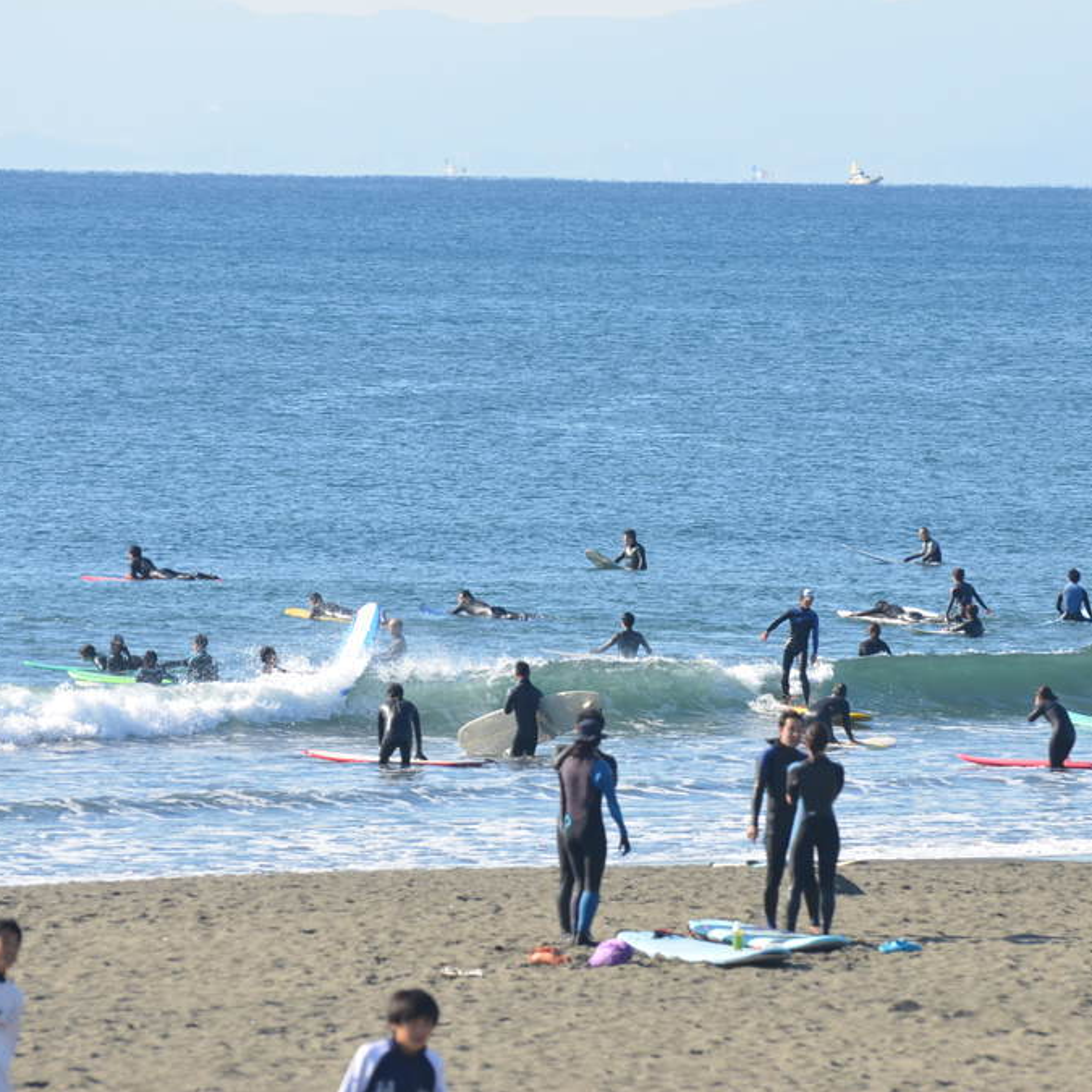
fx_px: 11706
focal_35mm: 328
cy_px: 545
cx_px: 689
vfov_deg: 5.3
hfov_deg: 5.3
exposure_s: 1/1600
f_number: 5.6
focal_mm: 170
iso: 400
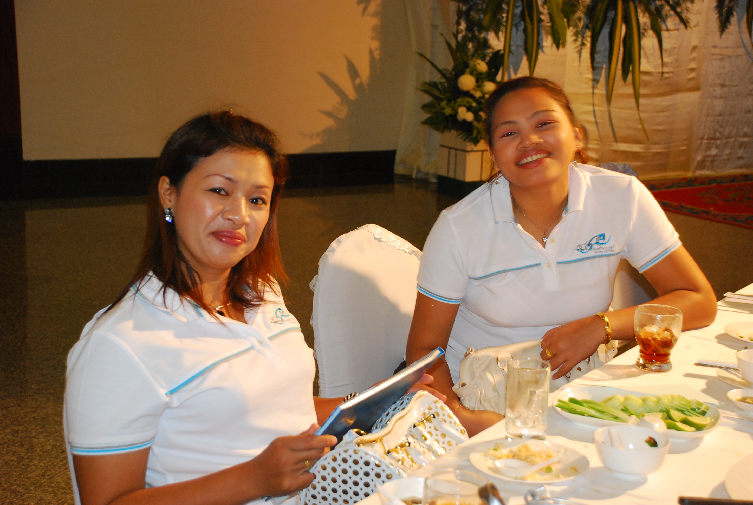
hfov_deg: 30.5
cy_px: 252
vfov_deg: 20.7
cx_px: 376
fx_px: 1383
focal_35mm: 66
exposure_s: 1/15
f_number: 5
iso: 640
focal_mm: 44
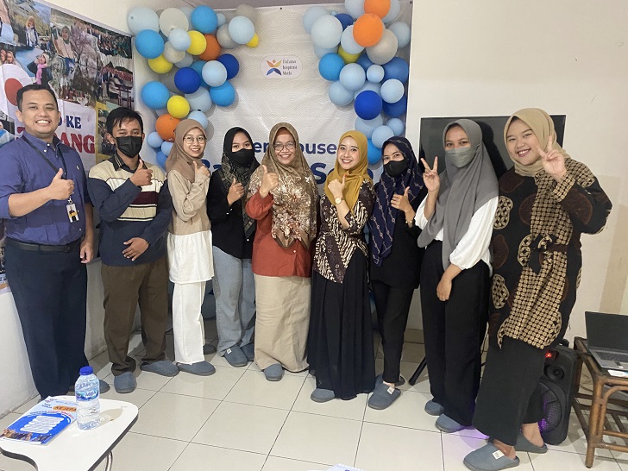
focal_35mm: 26
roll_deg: -1.7
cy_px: 236
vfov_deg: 53.1
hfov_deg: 67.3
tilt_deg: -9.7
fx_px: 472
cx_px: 314
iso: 800
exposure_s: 1/30
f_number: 1.8
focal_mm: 4.25
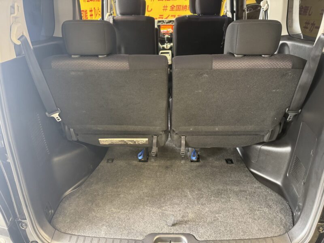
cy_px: 122
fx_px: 225
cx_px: 162
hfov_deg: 71.6
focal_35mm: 24
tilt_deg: -26.9
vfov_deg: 56.8
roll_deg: +0.6
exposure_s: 1/50
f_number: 1.78
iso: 500
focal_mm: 6.76
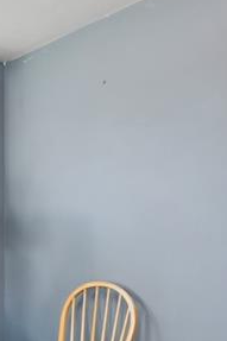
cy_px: 238
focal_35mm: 50
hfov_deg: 23.9
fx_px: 473
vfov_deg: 39.0
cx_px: -64
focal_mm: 14
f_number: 11
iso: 50
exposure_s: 1/2.5
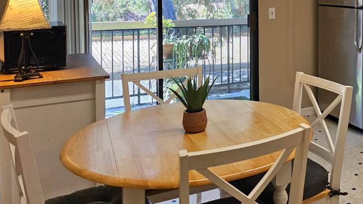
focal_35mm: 44
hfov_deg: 44.0
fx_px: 423
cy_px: 2
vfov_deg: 25.8
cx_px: 294
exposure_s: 1/120
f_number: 1.7
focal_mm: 6.3
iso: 160
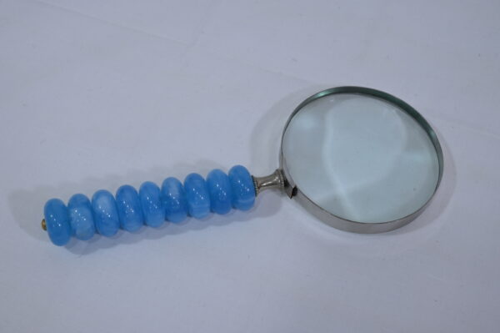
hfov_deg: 39.6
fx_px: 694
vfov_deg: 26.9
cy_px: 166
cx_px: 250
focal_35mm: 50
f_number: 10
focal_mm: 50
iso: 640
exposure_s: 1/125
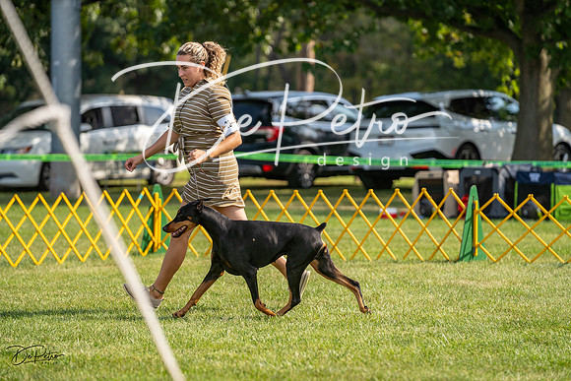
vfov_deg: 8.2
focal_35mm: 168
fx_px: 2665
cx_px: 286
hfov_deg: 12.2
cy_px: 190
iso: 200
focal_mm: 168
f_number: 3.5
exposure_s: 1/1600
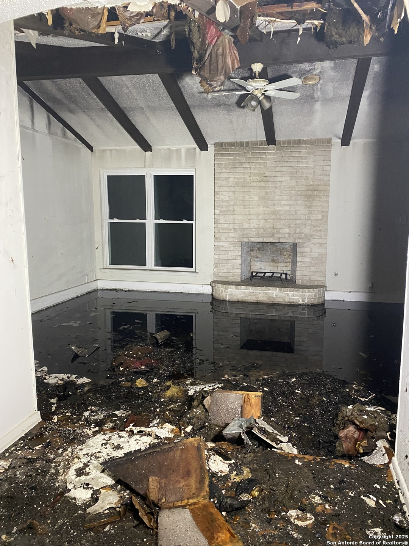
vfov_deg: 67.3
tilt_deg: -8.7
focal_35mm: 26
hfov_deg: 53.1
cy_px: 273
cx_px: 204
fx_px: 410
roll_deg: +0.3
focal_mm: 4.25
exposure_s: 1/40
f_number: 1.8
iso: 500
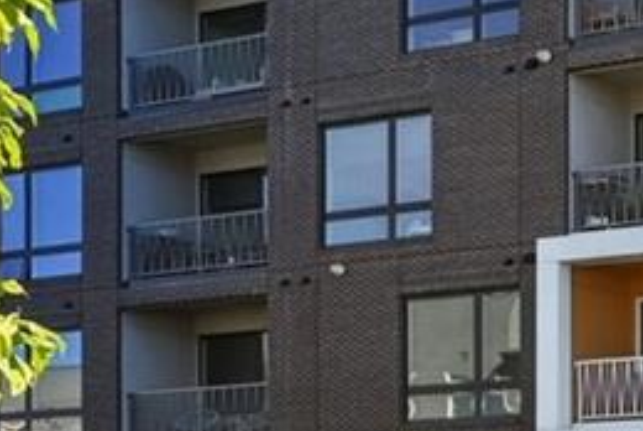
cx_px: 1046
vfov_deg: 15.8
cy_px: 87
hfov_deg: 19.5
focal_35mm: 86
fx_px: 1538
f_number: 10
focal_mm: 14
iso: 400
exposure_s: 1/200
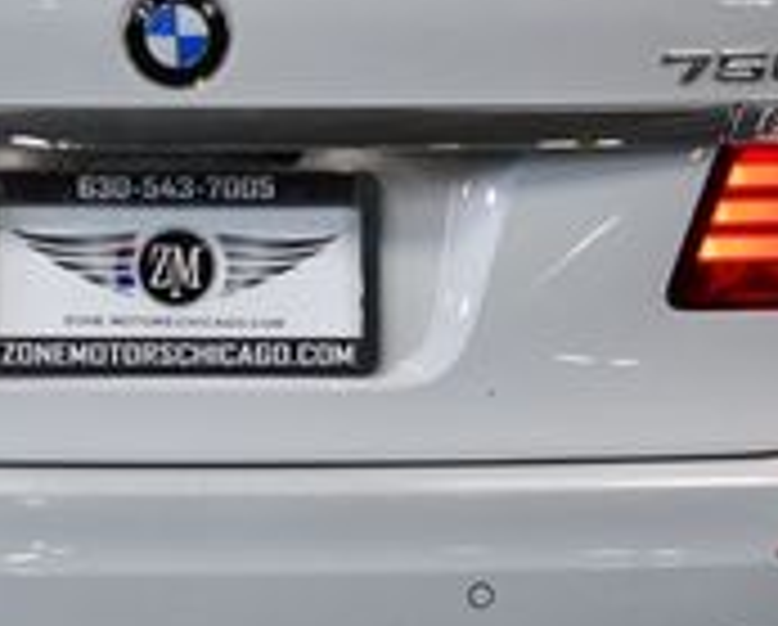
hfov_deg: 9.3
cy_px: 275
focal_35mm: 208
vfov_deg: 7.5
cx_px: 171
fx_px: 4797
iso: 800
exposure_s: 1/125
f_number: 4.8
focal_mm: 40
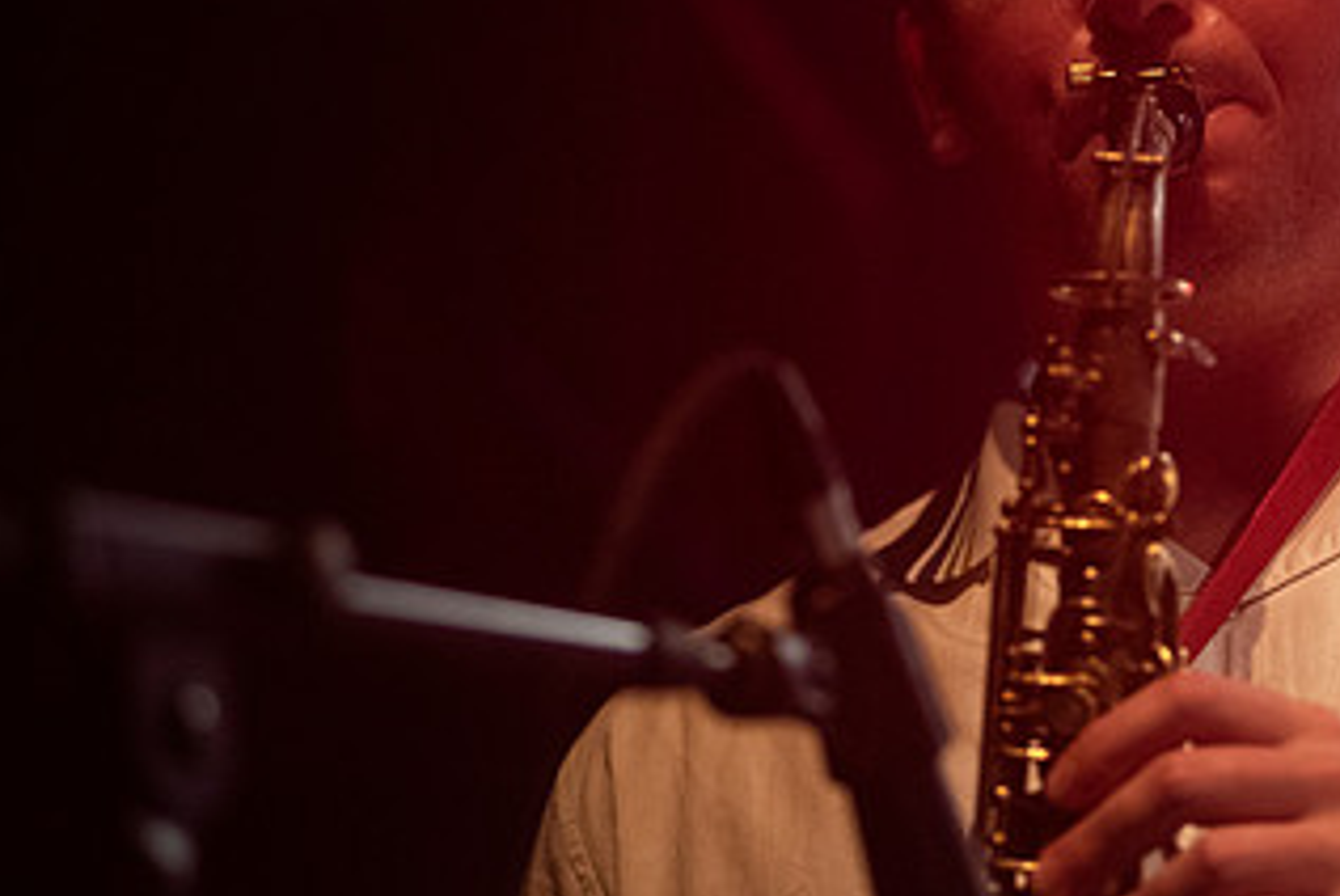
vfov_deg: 6.8
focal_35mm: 201
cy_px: 260
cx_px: 1192
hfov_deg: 10.2
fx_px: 7488
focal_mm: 110
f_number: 3.2
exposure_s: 1/125
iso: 2500
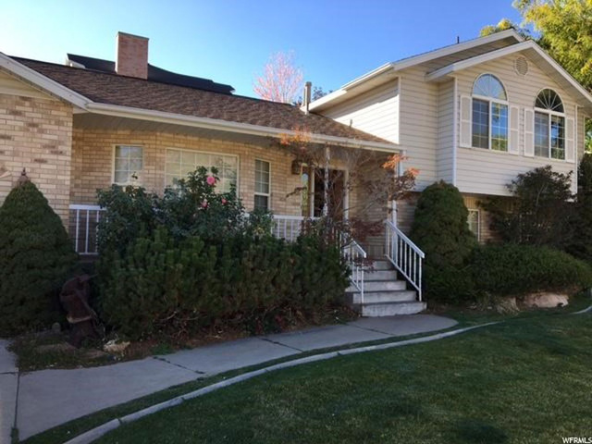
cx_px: 296
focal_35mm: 29
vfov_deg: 48.2
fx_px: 496
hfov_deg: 61.7
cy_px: 222
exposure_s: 1/437
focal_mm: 4.15
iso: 25
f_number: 2.2
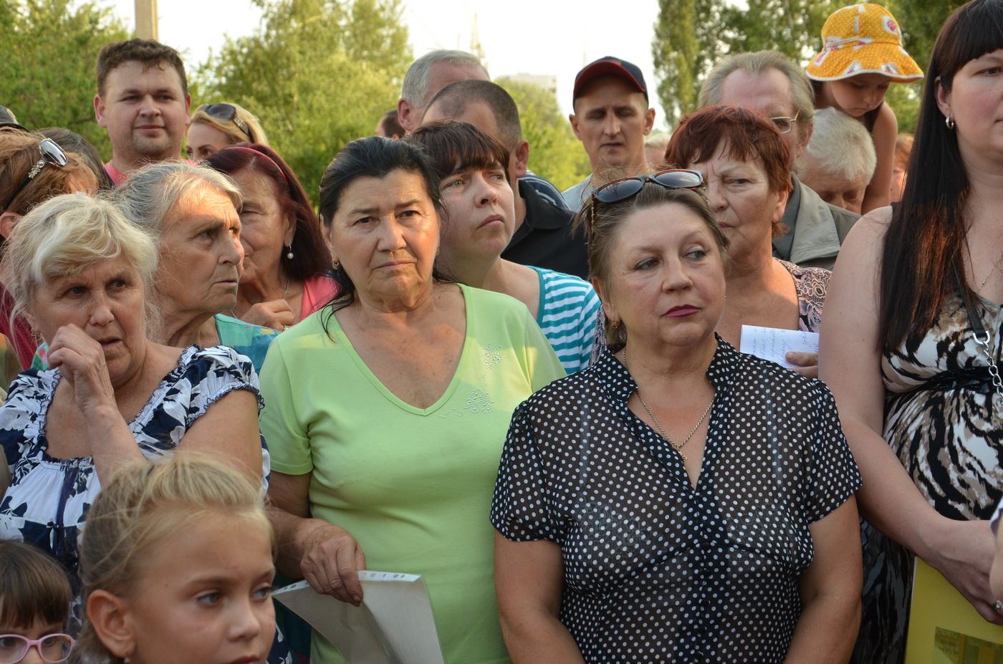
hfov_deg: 29.9
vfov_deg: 20.1
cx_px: 502
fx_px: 1877
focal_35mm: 68
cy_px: 332
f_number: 9
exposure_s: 1/320
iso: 640
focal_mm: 45
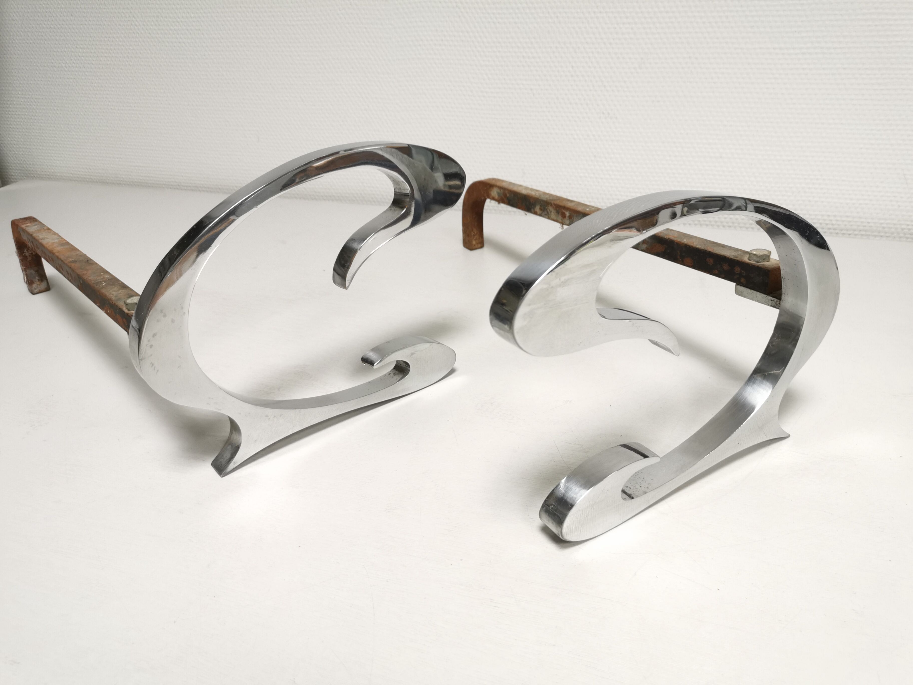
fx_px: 712
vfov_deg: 51.4
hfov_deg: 65.3
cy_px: 342
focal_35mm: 27
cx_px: 456
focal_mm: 5.58
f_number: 1.8
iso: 125
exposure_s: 1/50
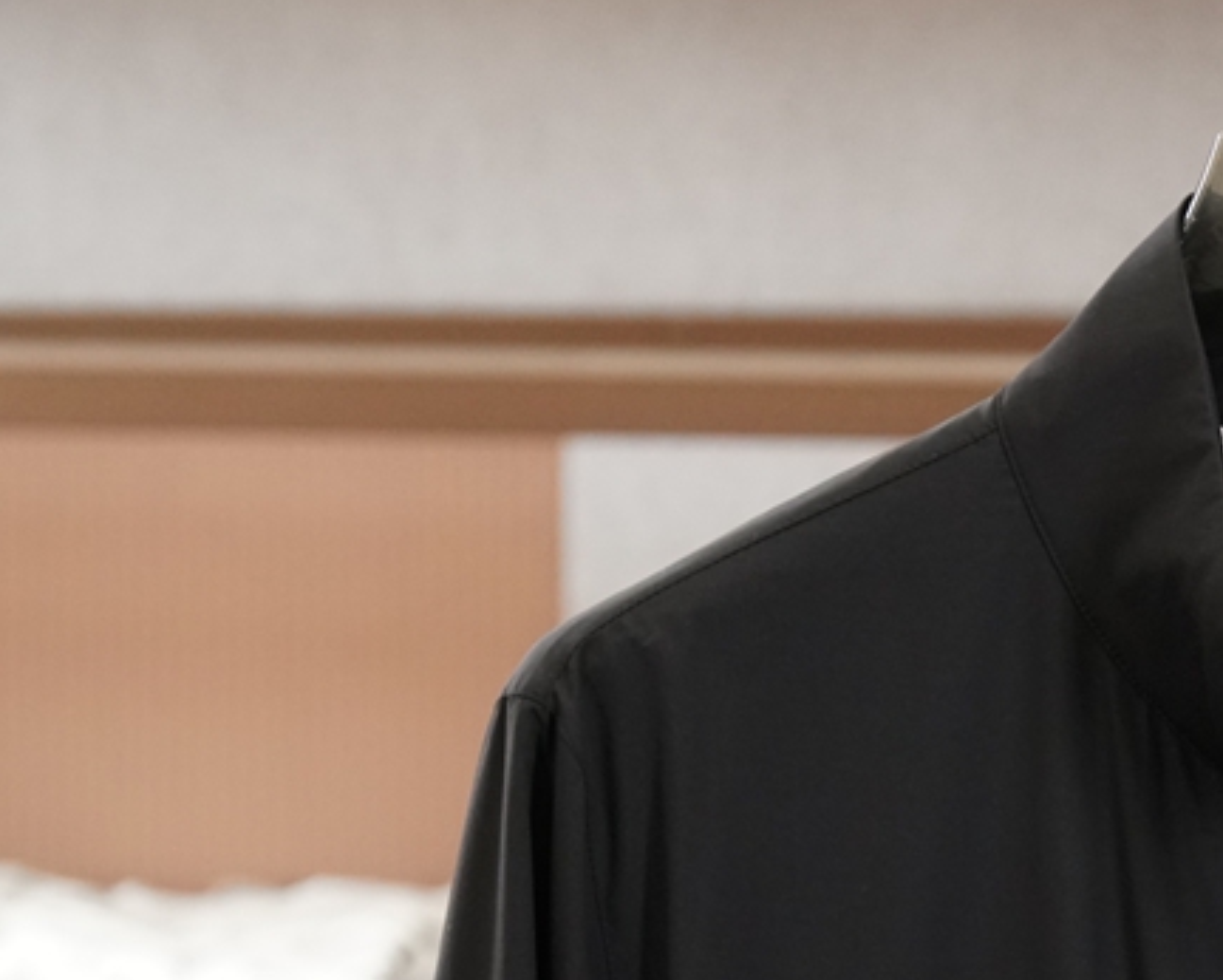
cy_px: 960
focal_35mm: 204
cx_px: 1345
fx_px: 7387
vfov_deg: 7.6
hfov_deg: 9.4
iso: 1600
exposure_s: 1/80
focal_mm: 58
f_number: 4
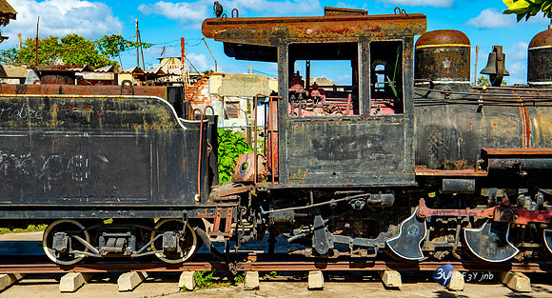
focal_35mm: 62
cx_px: 276
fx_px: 895
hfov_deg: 34.3
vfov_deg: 18.9
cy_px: 168
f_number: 8
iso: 100
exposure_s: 1/200
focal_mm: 58
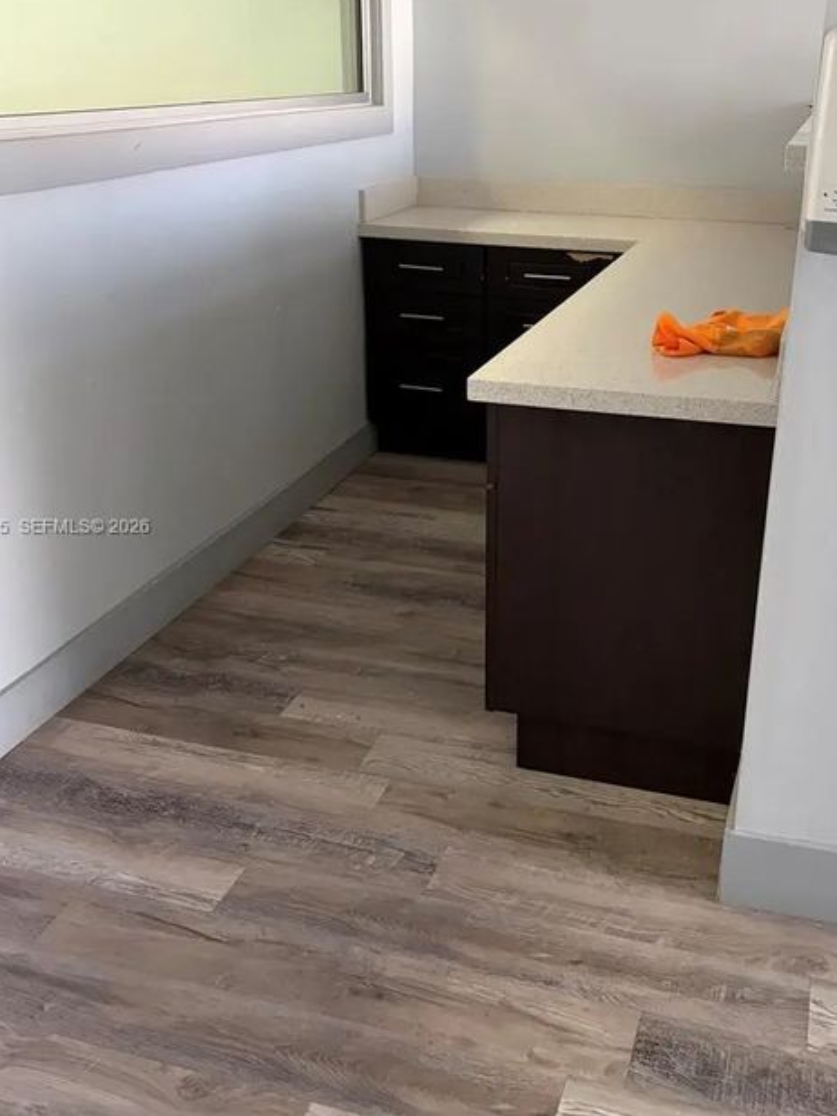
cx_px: 491
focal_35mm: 36
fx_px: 1161
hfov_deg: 39.5
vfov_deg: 51.3
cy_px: 528
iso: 320
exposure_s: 1/60
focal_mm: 5.96
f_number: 1.6
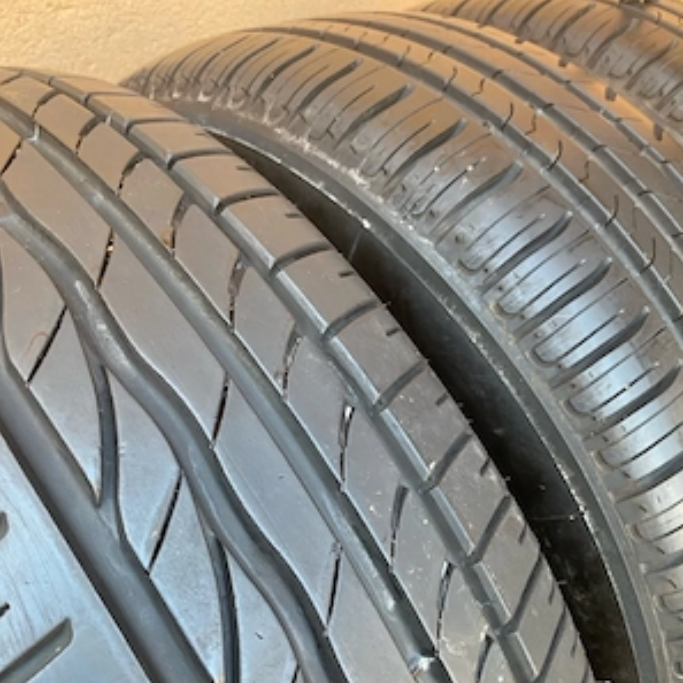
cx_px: 343
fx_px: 692
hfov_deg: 52.5
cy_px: 405
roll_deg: -10.9
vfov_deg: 52.2
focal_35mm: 31
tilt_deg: -41.1
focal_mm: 4.25
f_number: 1.8
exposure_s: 1/60
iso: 160
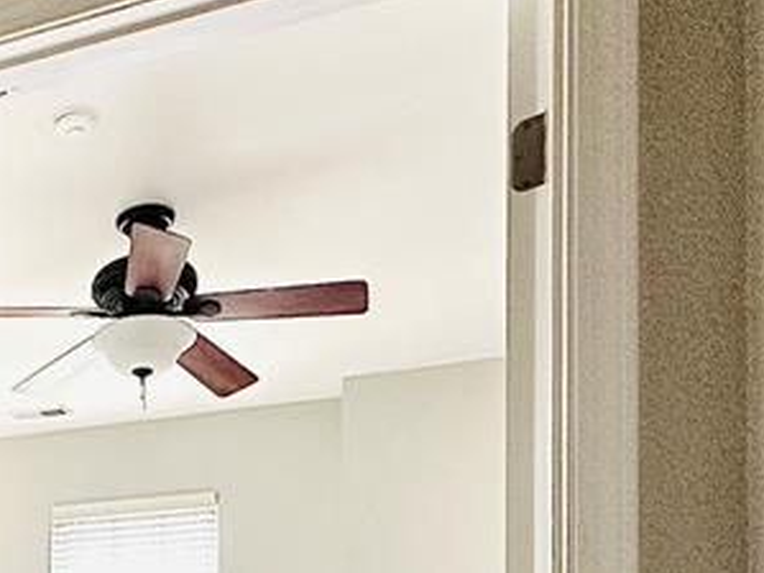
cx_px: -89
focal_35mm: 48
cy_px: 729
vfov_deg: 26.1
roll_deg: +0.1
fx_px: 1059
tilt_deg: +0.2
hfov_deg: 34.0
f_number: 2.2
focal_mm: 2.22
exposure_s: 1/60
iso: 400
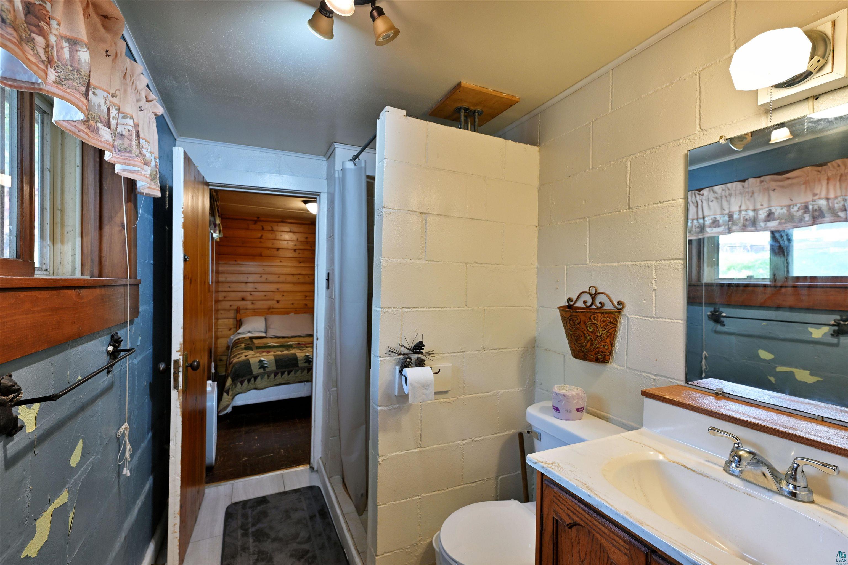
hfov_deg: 96.7
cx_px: 424
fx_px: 377
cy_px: 282
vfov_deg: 73.7
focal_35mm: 16
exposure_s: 1/25
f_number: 5.6
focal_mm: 16
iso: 250
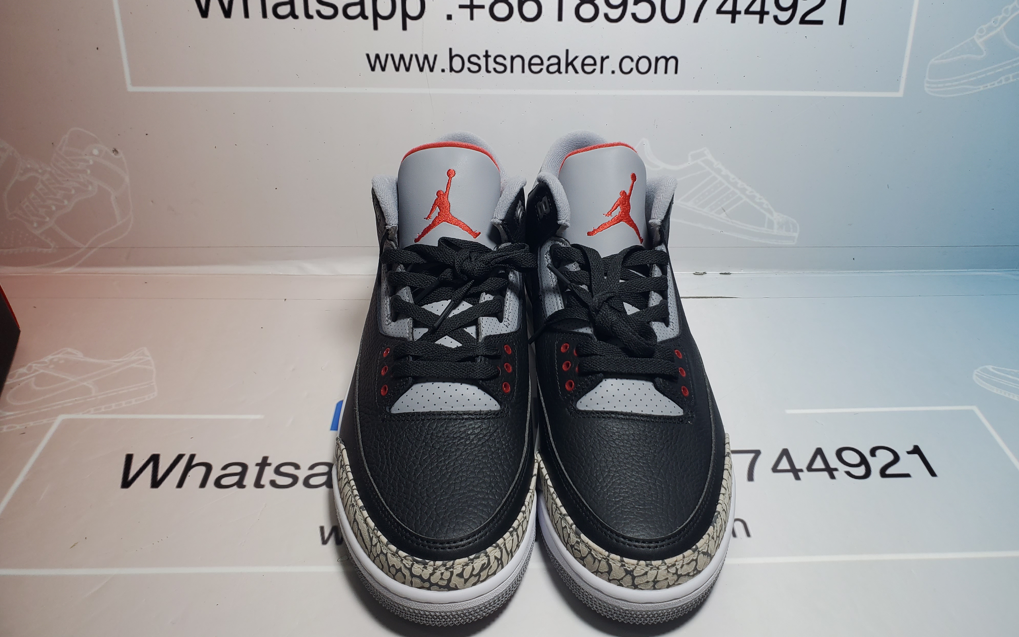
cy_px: 271
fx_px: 778
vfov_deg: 44.4
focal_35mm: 28
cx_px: 517
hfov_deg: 66.5
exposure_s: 1/254
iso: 50
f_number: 1.5
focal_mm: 4.3
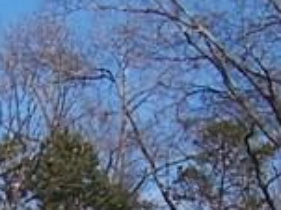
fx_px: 2206
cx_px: -97
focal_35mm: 272
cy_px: 487
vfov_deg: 5.3
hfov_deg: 7.2
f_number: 4
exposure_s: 1/750
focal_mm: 6.7
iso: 80
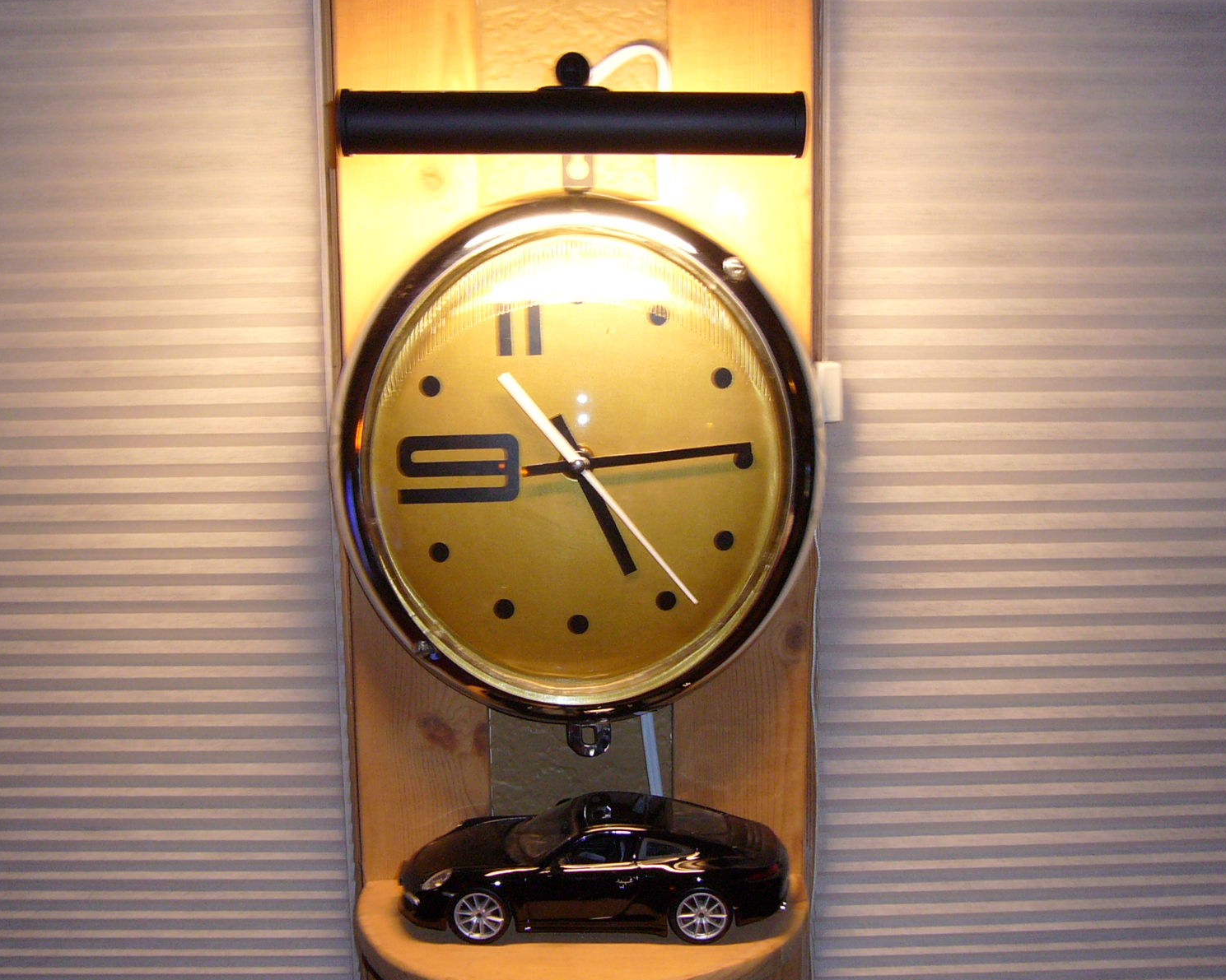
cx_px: 604
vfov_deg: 34.9
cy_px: 492
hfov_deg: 42.9
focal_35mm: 43
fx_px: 1560
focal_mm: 4.9
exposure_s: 1/8
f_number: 2.9
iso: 100
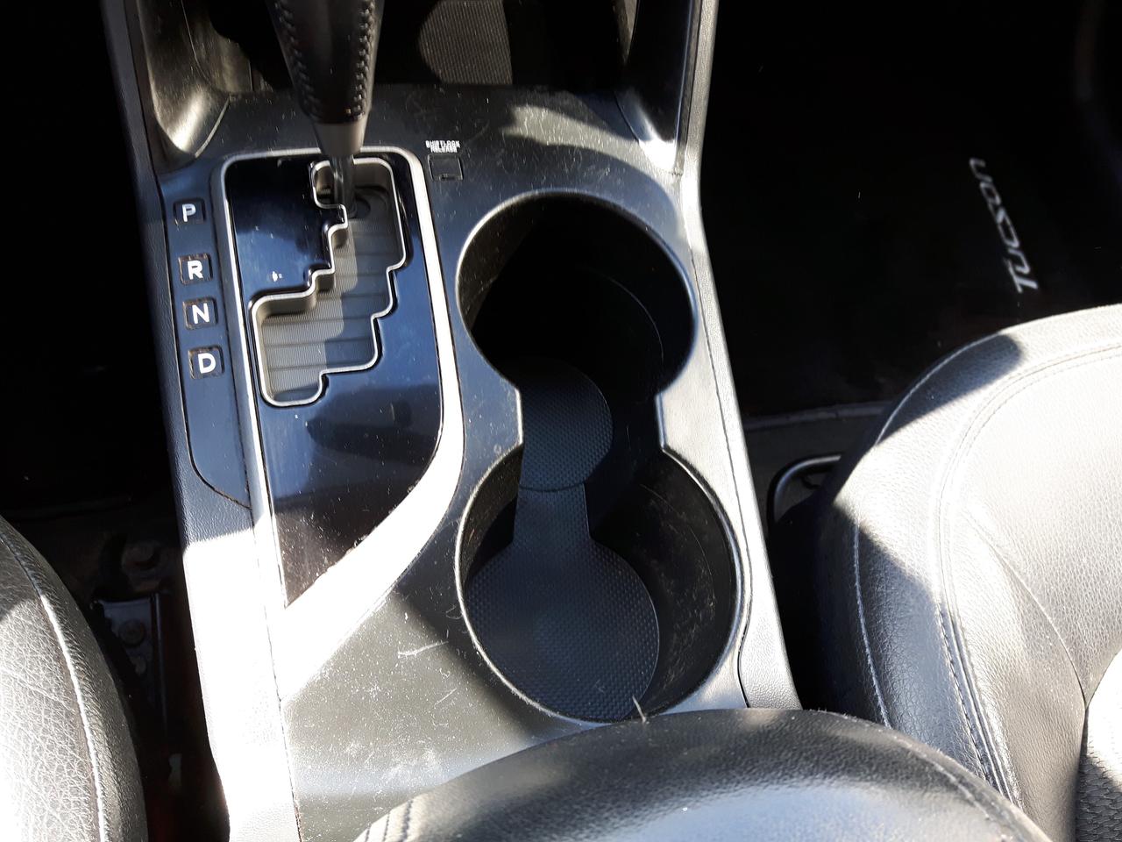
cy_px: 421
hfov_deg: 58.4
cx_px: 561
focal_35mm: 31
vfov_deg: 45.4
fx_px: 1005
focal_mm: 3.7
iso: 40
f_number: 1.9
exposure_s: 1/33
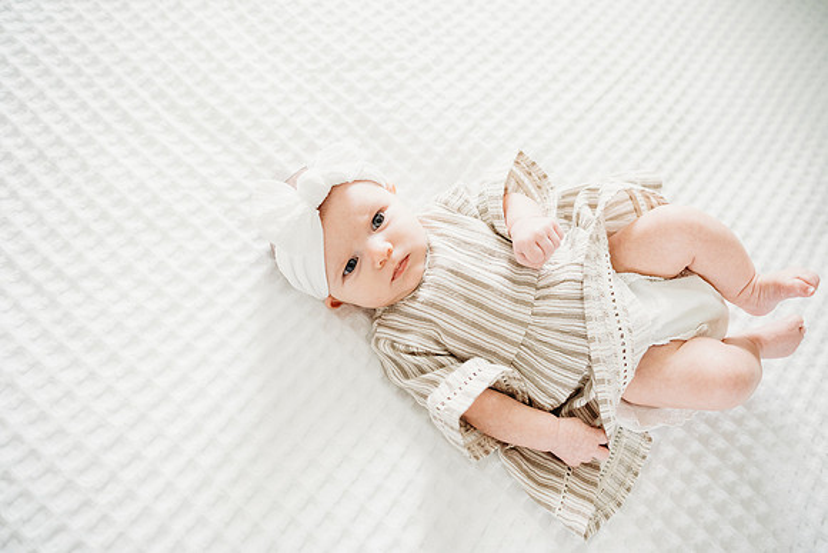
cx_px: 414
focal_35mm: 24
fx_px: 552
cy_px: 276
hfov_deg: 73.7
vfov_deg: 53.2
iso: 800
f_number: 2.5
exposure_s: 1/200
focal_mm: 24
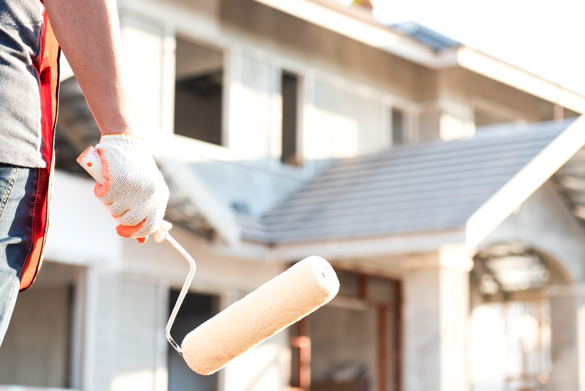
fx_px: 1544
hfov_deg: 21.4
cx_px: 263
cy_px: 161
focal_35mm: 95
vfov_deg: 14.4
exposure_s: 1/400
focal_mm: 70
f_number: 3.5
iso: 200
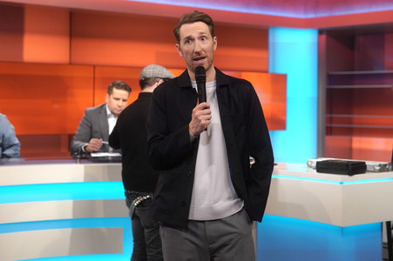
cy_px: 130
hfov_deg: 43.6
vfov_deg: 29.8
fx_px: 491
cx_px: 196
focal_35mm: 45
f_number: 1.4
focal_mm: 30
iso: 640
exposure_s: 1/400
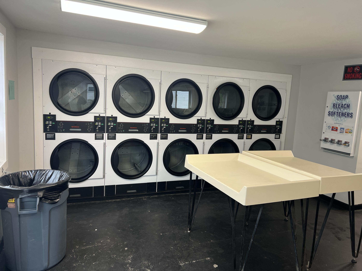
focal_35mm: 26
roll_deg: -2.7
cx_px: 181
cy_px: 136
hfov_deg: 67.3
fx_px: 272
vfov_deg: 53.1
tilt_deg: -7.7
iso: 80
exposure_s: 1/60
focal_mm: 5.7
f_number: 1.5
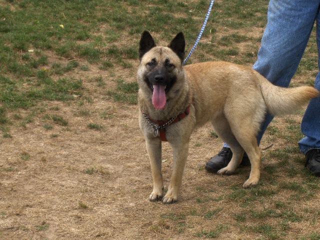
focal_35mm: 105
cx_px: 160
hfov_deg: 18.7
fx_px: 971
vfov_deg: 14.1
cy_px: 120
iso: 185
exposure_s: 1/216
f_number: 5
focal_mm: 22.5
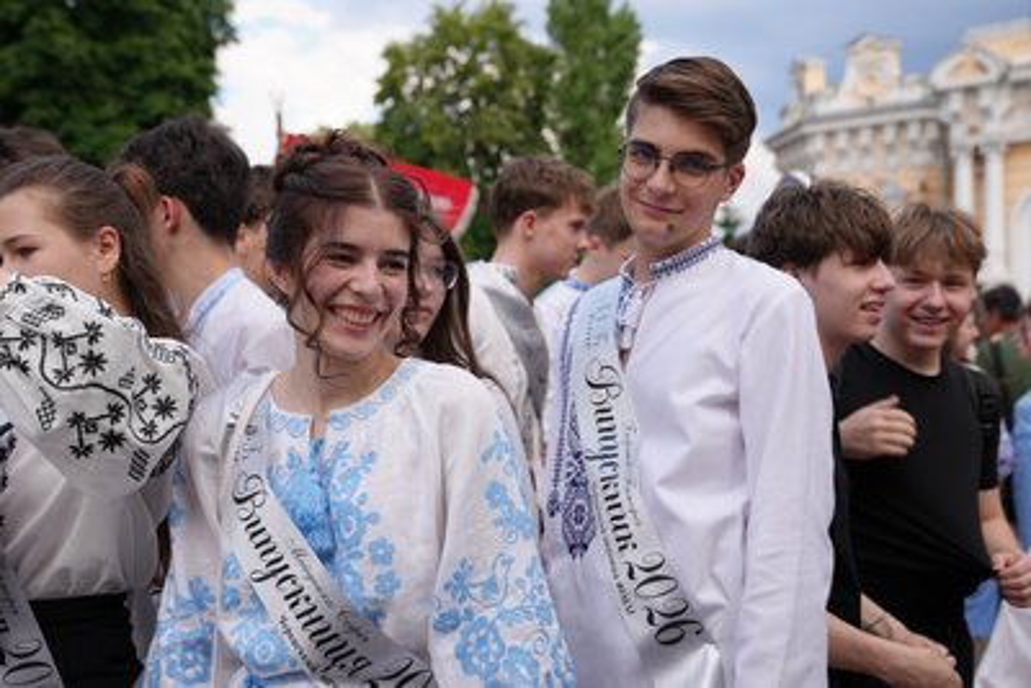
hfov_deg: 43.6
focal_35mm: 45
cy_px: 344
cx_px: 516
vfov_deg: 29.9
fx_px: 1289
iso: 80
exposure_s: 1/250
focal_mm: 45
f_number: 4
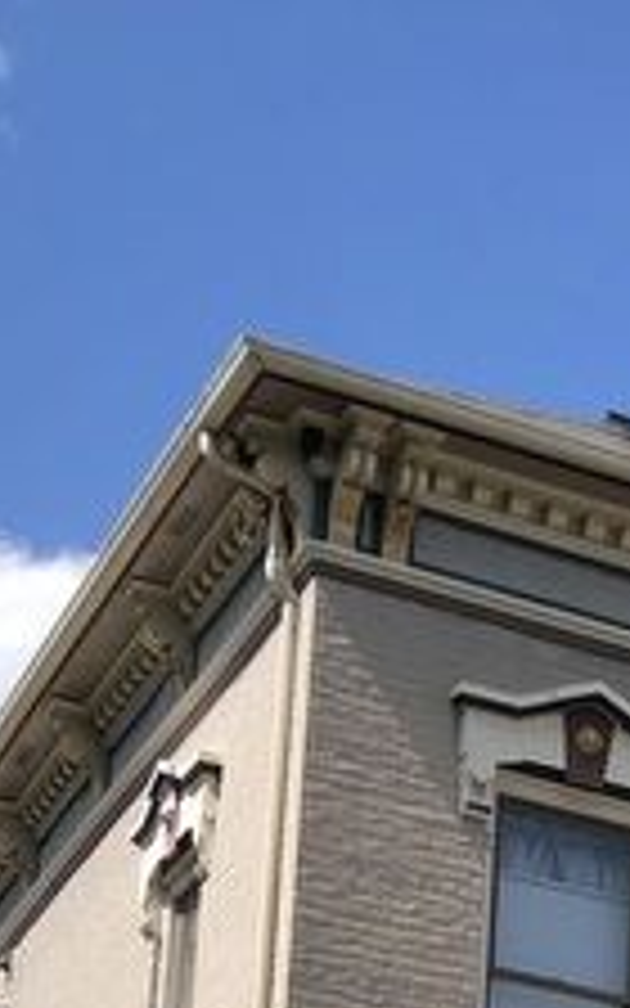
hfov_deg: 11.6
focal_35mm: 106
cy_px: 1508
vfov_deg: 17.6
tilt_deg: +9.6
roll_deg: -1.0
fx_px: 2912
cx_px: 1044
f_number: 1.8
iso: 20
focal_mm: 4
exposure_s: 1/1715
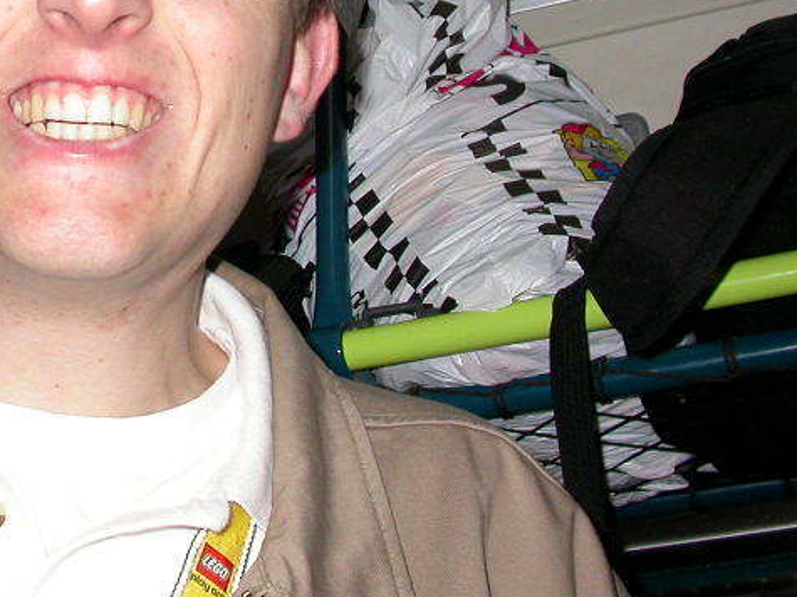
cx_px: 79
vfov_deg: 17.6
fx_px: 1887
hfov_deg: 23.2
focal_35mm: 82
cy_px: 3
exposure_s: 1/60
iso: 100
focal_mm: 7.85
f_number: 2.6
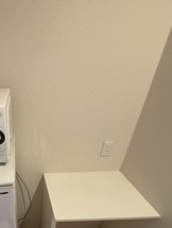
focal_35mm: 26
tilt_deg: -31.3
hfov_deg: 47.9
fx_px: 172
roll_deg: +1.4
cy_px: 162
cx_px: 18
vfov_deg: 64.4
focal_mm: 2.22
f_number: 2.2
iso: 400
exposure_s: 1/50
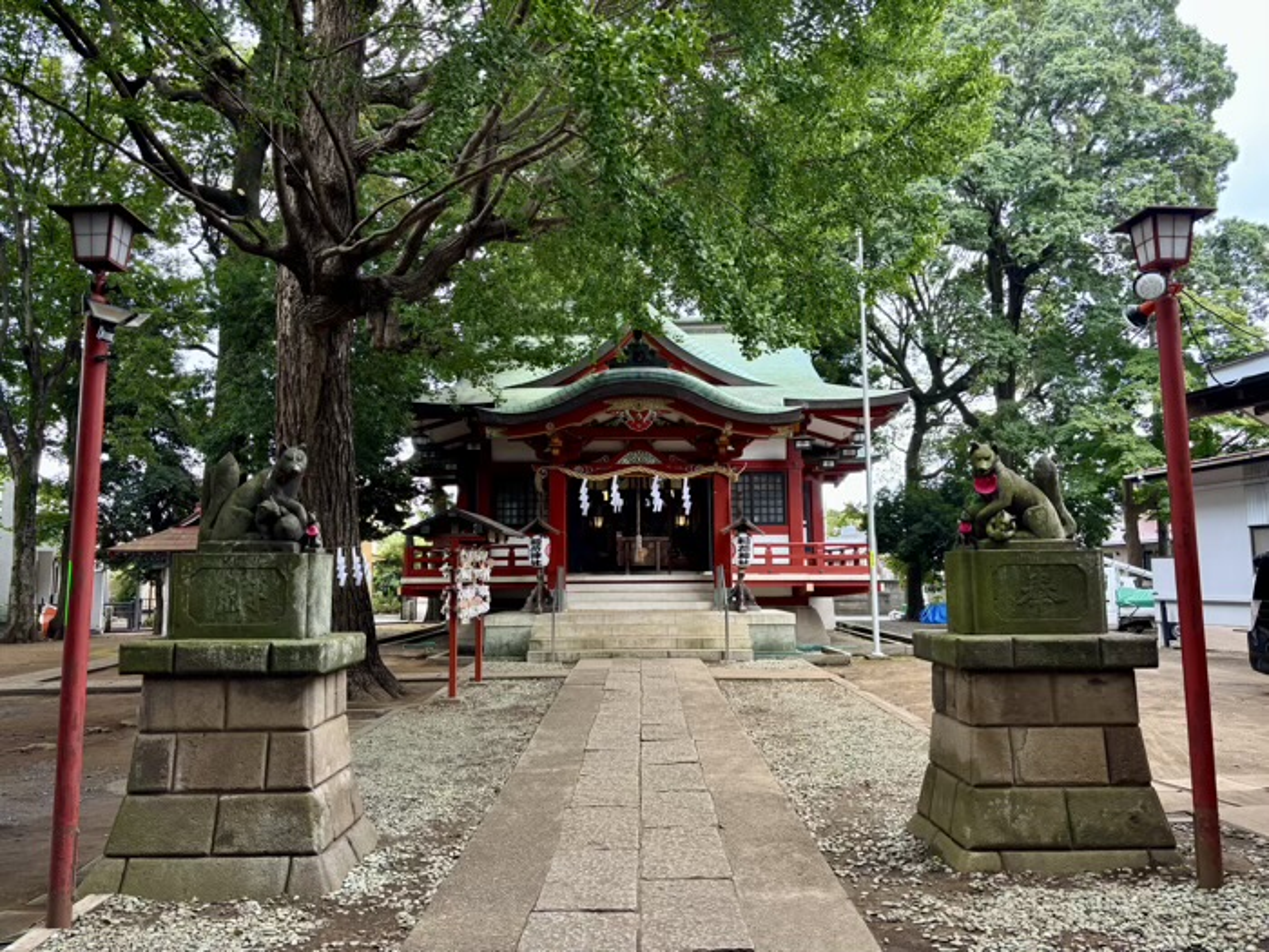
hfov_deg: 67.3
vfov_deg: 53.1
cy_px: 476
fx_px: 953
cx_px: 634
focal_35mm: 26
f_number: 1.6
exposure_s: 1/121
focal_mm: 5.96
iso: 50
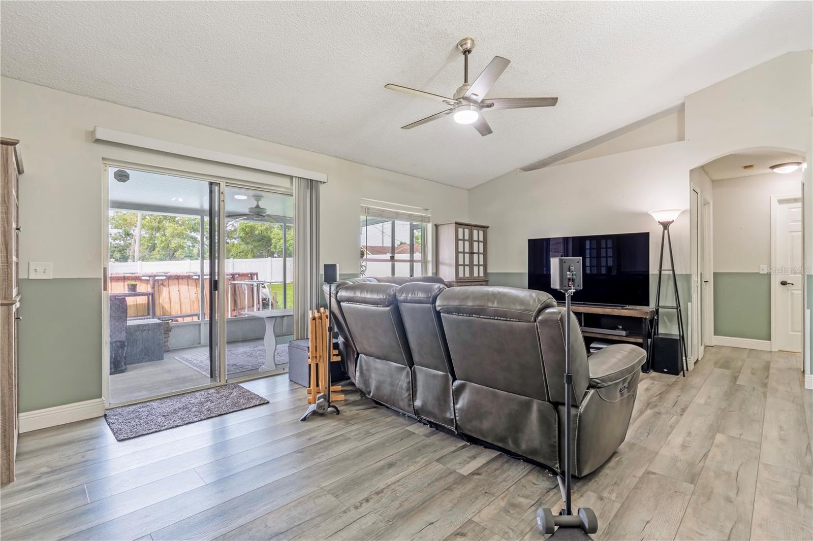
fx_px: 373
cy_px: 270
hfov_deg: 95.0
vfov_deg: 72.0
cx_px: 406
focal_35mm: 16
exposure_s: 1/125
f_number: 9
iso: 250
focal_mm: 11
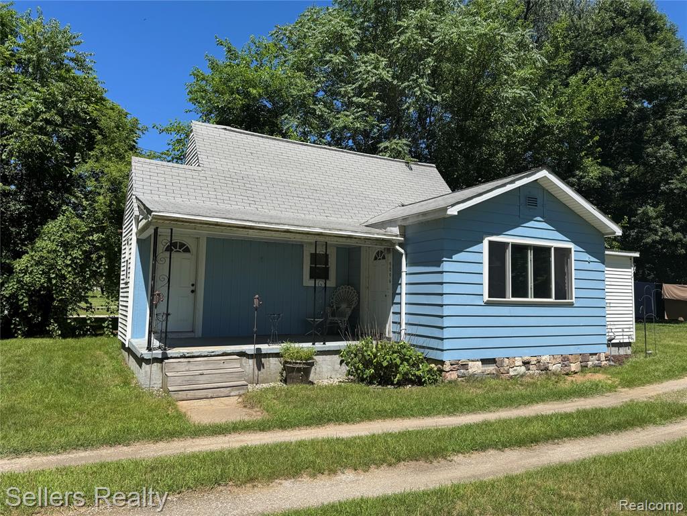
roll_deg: -0.4
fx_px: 476
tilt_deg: +4.6
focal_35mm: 24
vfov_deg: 56.8
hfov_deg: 71.6
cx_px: 344
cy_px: 258
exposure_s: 1/4608
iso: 80
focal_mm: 6.76
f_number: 1.78
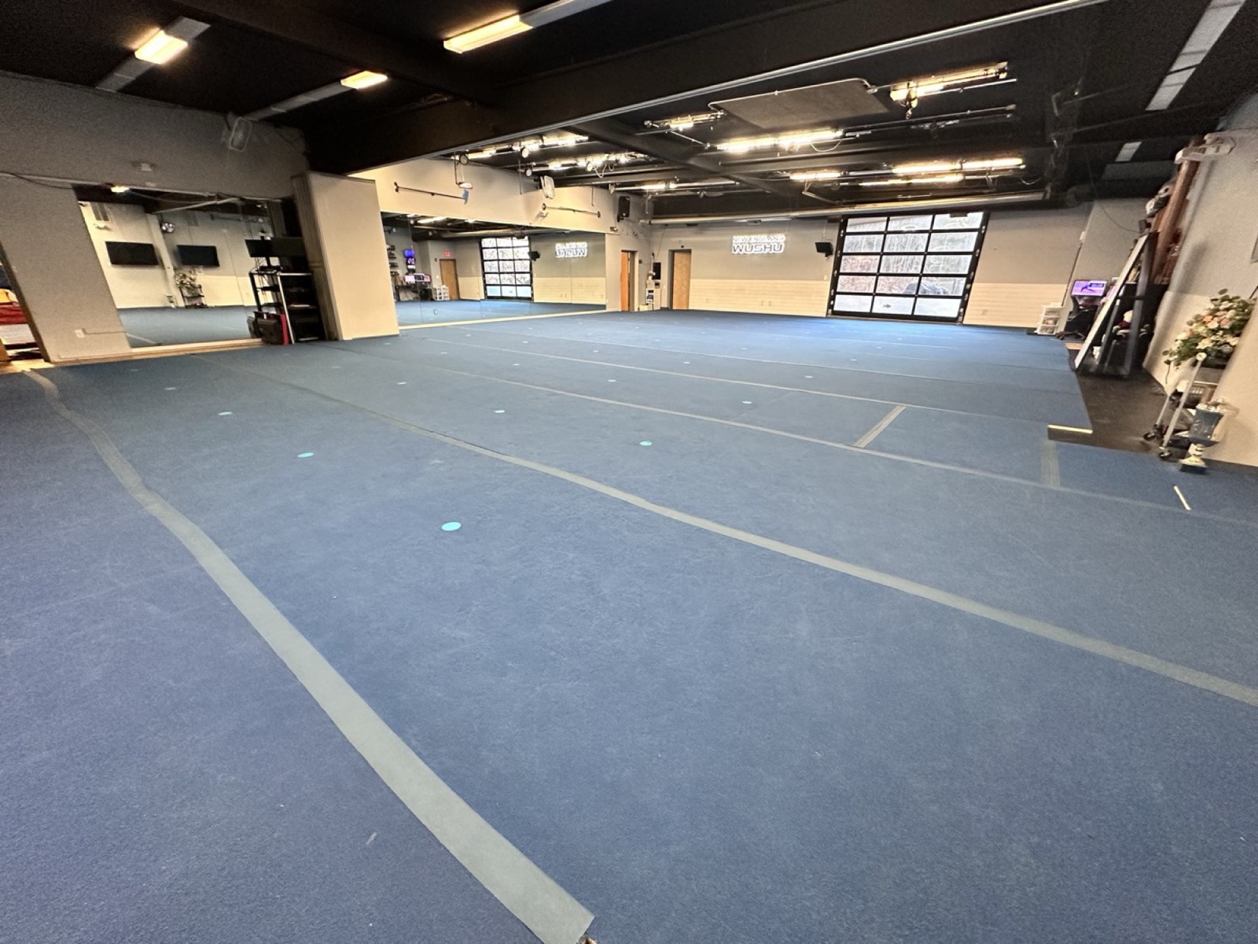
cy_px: 472
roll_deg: -0.6
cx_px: 629
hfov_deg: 102.1
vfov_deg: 85.7
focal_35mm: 14
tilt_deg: -21.2
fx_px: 509
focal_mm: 2.22
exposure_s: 1/60
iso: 500
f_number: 2.2
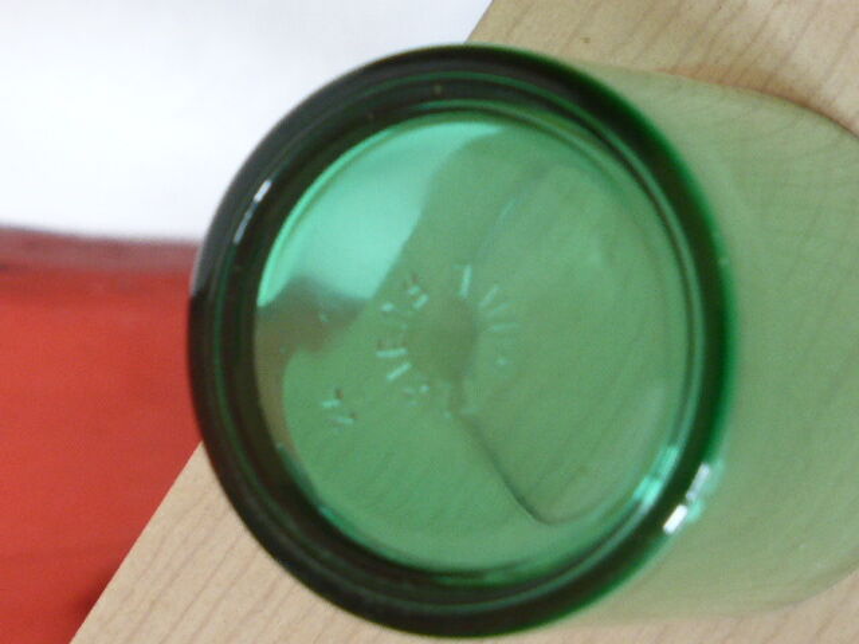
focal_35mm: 119
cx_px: 430
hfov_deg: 16.6
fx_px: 2953
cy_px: 322
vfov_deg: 12.5
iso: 400
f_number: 5.3
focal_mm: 19.4
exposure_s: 1/40
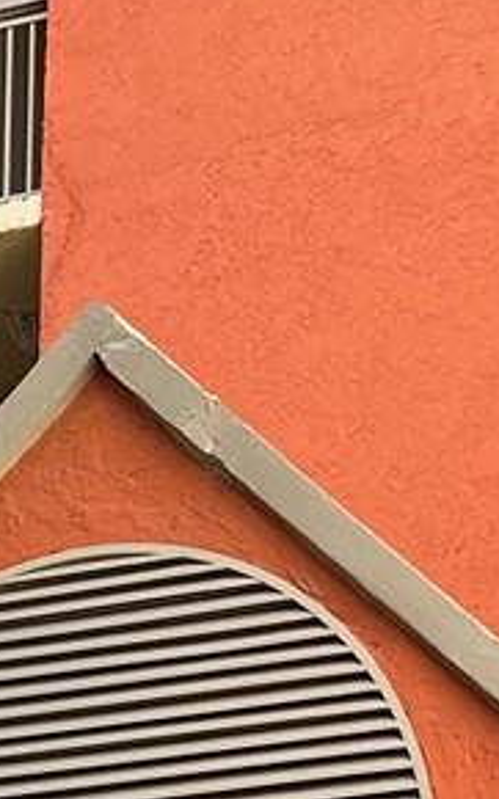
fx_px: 3311
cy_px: 956
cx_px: -88
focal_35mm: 152
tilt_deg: +14.6
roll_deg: -2.0
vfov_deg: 13.4
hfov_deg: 8.5
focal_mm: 5.7
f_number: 1.5
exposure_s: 1/1838
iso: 50
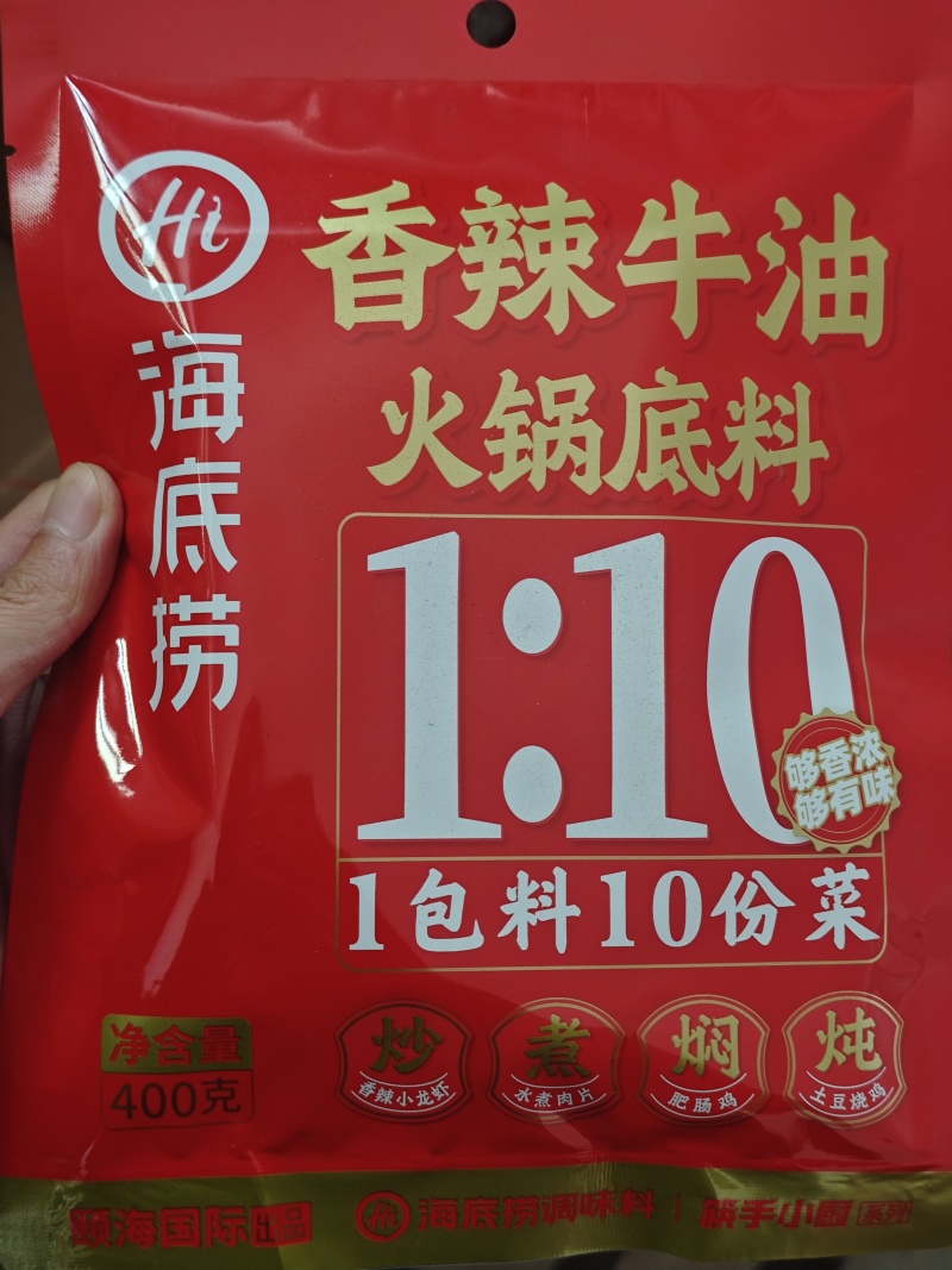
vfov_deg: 41.2
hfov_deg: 31.5
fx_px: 1687
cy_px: 635
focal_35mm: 46
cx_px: 476
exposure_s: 1/62.6
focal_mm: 6.55
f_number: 1.6
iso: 400
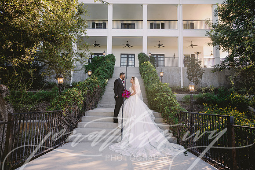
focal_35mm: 24
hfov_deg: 73.8
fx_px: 170
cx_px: 128
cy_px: 85
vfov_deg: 53.1
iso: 50
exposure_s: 1/250
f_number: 2.8
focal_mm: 24
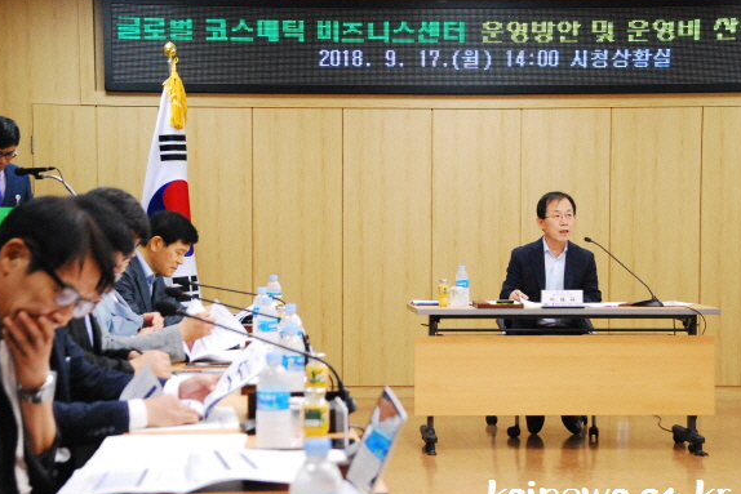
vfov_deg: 17.8
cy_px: 264
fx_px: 1576
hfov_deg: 26.5
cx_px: 359
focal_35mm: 77
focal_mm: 45
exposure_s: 1/100
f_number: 5.6
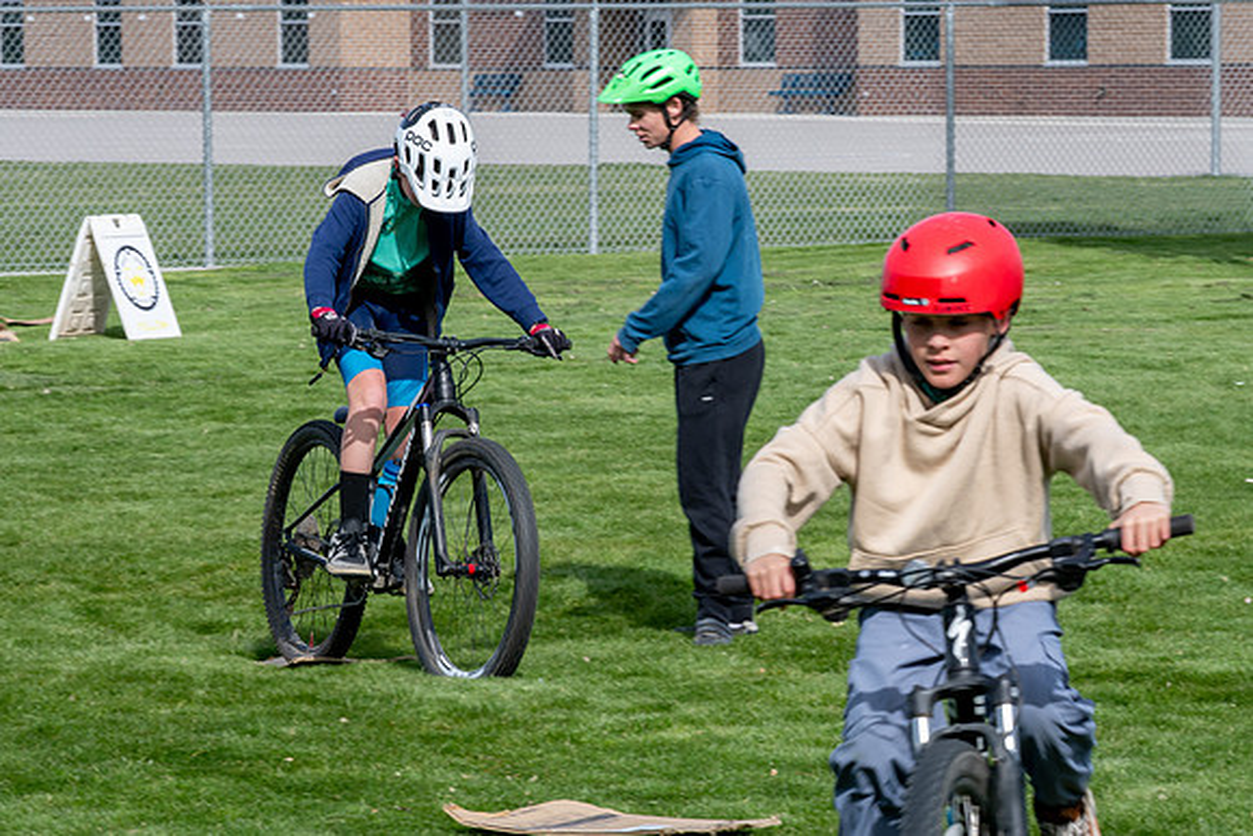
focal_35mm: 198
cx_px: 683
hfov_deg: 10.4
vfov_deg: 6.9
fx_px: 6907
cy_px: 380
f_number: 13
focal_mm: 110
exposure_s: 1/160
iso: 200
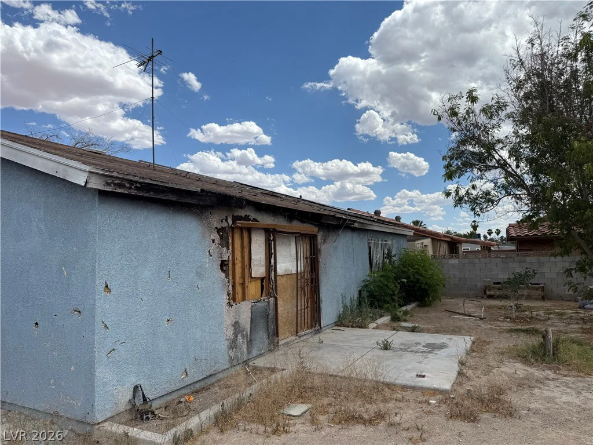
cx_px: 296
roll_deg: +1.1
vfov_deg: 56.8
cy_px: 222
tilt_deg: +4.8
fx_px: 411
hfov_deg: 71.6
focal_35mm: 24
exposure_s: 1/6173
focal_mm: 6.76
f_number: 1.78
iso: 80
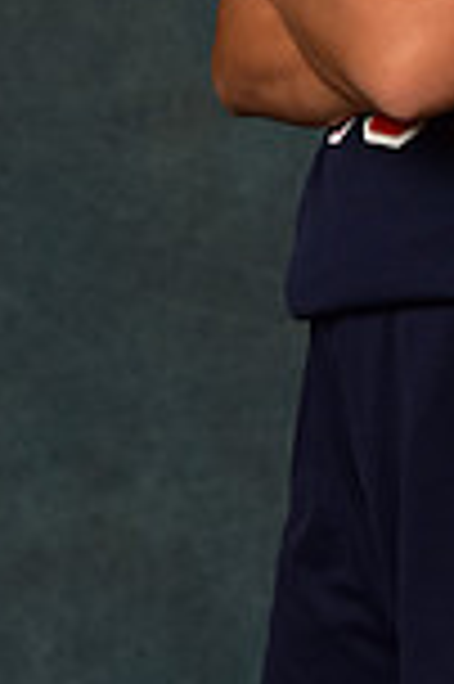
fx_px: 7981
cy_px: -234
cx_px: 748
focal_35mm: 421
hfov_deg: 3.2
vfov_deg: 4.9
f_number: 5.6
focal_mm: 110
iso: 250
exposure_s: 1/100
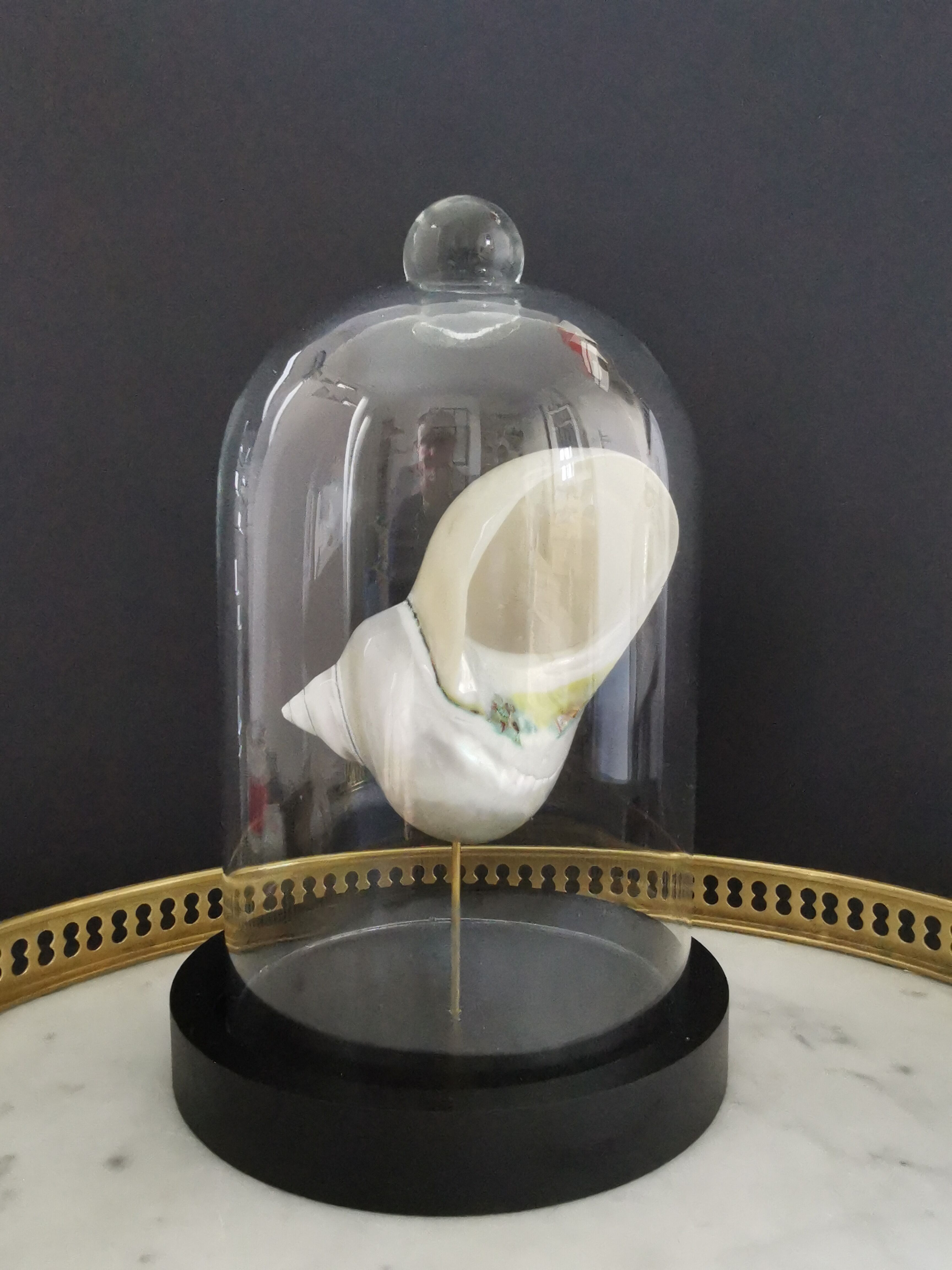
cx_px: 476
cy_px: 635
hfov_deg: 51.4
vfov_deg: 65.3
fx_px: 990
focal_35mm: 27
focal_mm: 2.26
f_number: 2.2
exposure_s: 1/20
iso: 640
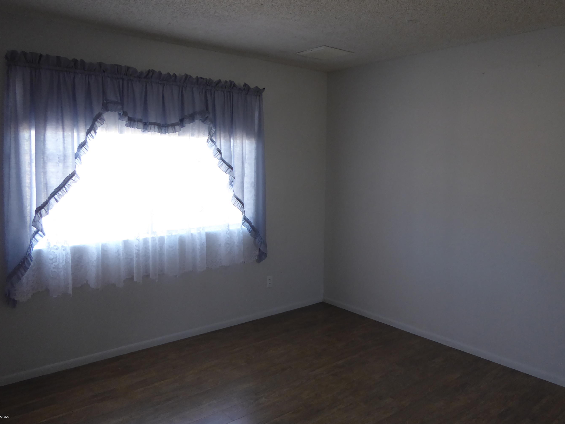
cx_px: 307
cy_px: 193
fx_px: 441
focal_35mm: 27
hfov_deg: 65.2
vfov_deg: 51.3
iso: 250
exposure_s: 1/60
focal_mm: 4.3
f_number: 3.3
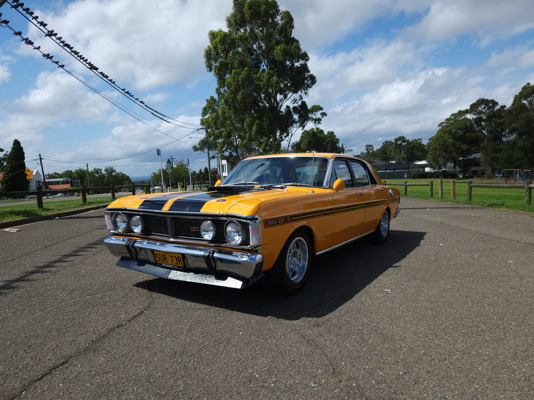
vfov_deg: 58.9
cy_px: 200
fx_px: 355
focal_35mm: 23
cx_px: 267
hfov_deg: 73.9
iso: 40
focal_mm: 5.4
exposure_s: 1/3432
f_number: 1.8
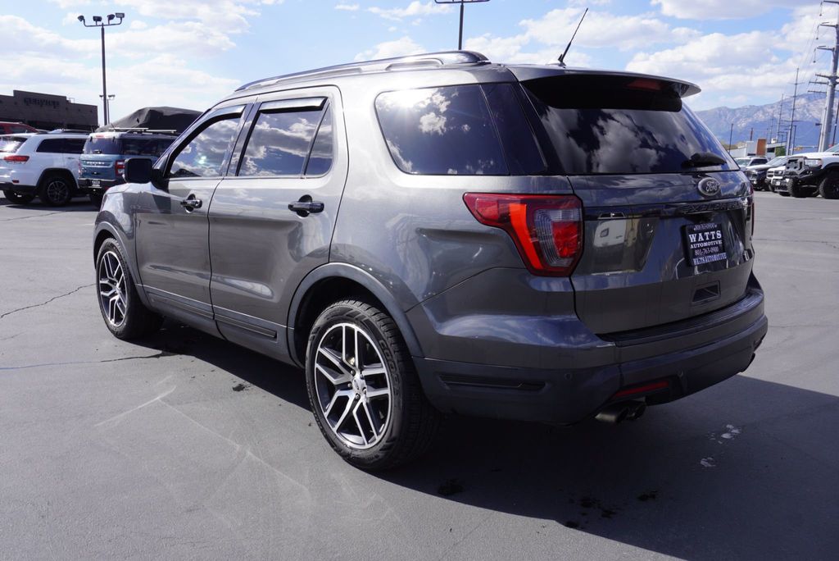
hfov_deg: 61.9
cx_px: 420
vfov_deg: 43.7
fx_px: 700
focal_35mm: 30
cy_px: 280
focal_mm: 20
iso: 100
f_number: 9
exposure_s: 1/125
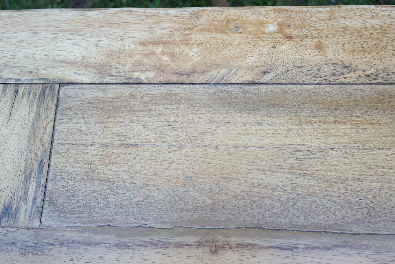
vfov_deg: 43.6
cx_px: 198
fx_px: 329
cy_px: 132
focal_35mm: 30
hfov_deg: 61.9
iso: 100
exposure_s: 1/100
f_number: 3.5
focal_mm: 20
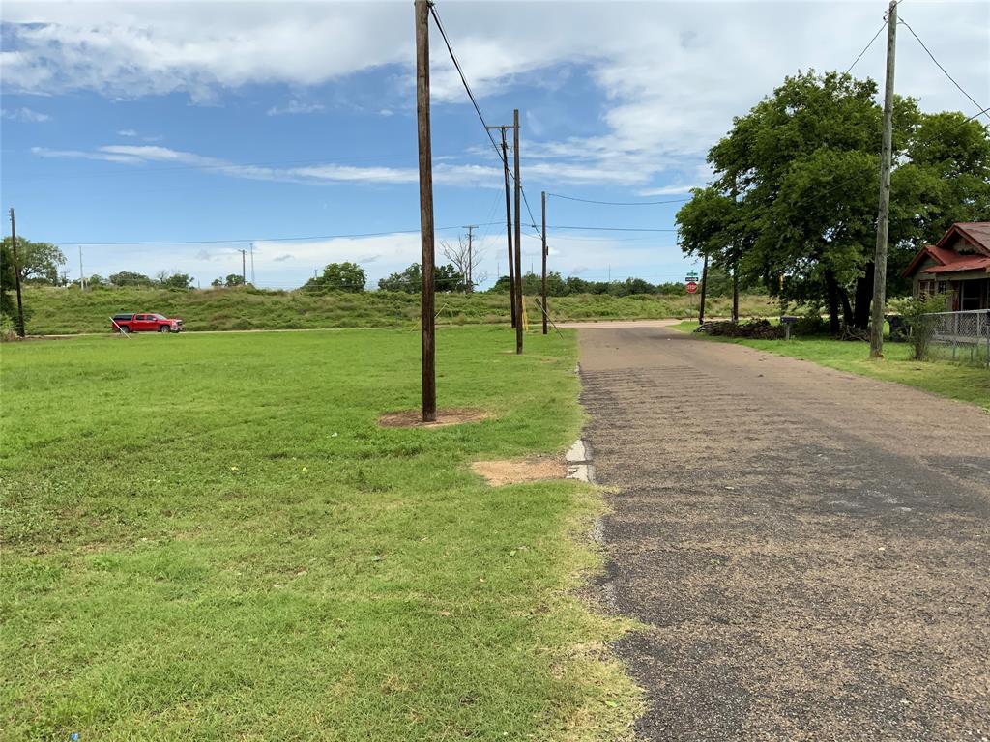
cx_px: 495
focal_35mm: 29
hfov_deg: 61.7
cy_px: 371
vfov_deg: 48.2
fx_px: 829
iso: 20
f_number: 1.8
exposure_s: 1/2320
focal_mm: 3
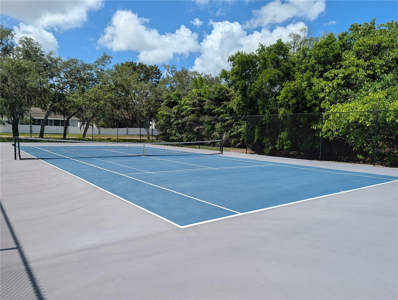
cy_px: 150
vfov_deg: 56.9
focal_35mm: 24
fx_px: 276
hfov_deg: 71.5
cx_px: 199
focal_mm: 6.9
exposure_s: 1/1610
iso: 21
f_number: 1.68
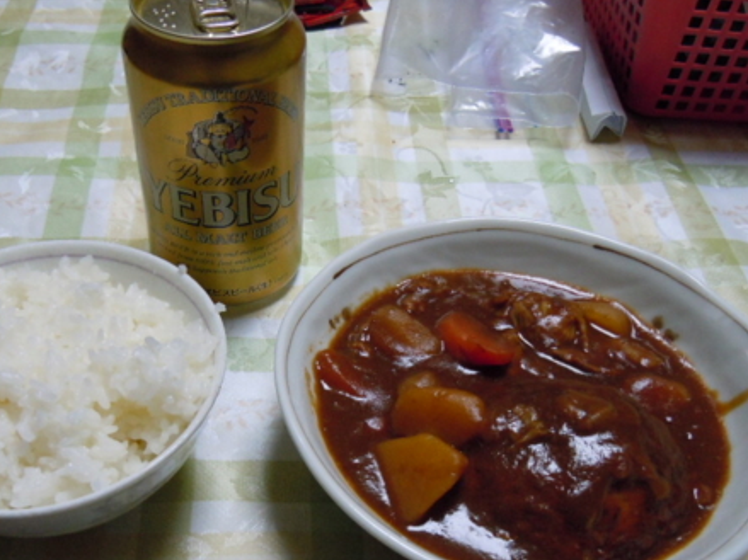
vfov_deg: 34.9
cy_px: 352
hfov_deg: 45.6
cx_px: 305
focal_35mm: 41
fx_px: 886
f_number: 3.5
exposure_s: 1/30
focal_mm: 5.4
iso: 400
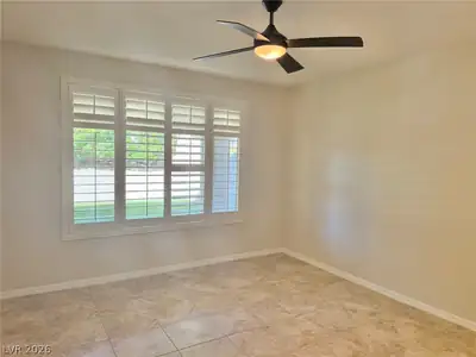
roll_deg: -1.1
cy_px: 178
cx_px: 238
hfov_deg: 71.6
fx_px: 330
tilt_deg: -2.3
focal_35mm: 24
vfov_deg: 56.8
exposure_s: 1/120
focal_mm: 6.76
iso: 160
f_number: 1.78
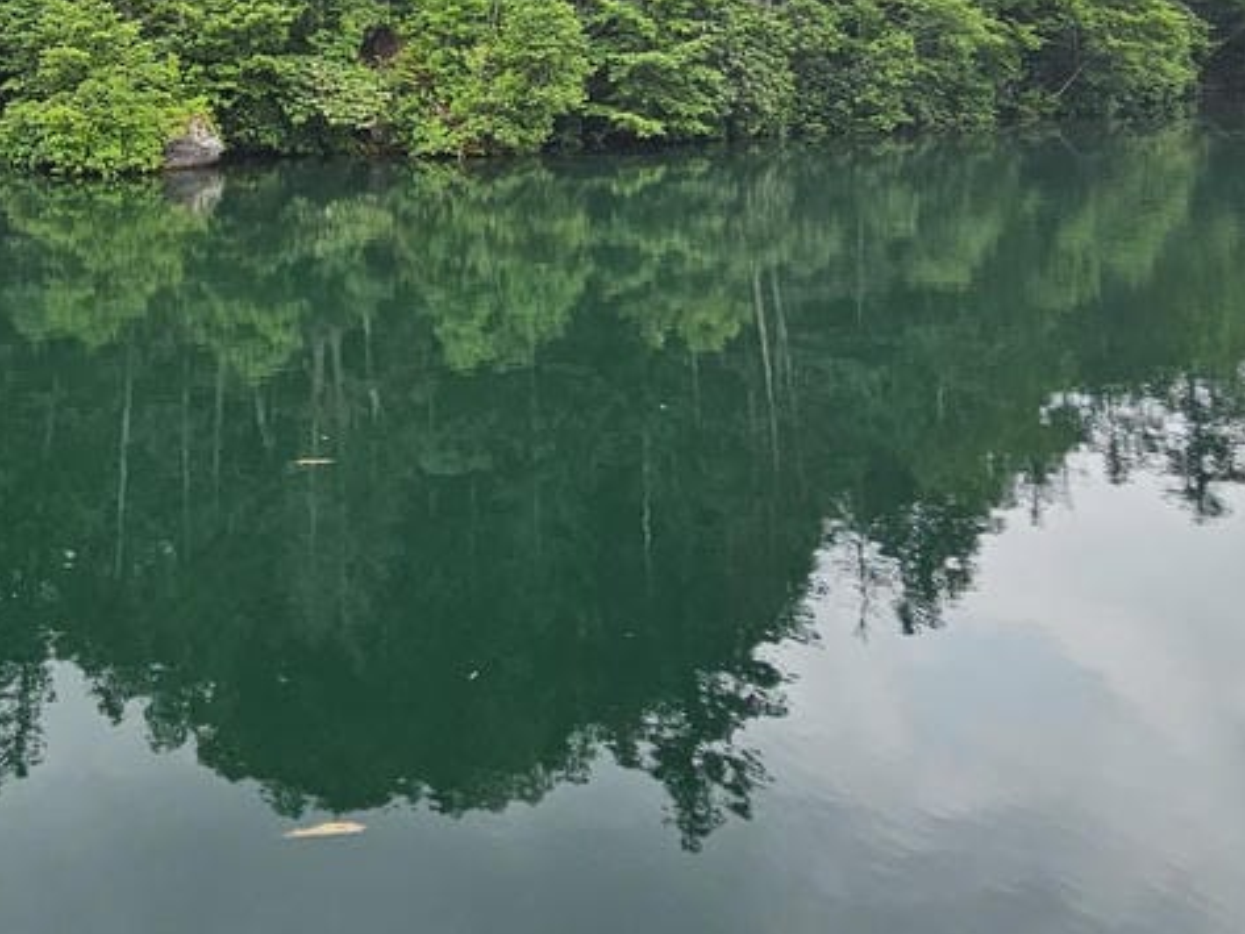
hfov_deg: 50.4
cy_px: 76
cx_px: 176
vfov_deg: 39.5
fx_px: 1187
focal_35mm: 33
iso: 50
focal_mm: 2.2
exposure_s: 1/1022
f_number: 2.2
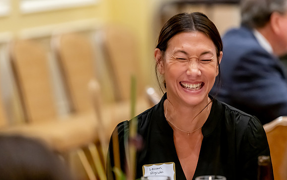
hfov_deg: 9.5
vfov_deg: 5.9
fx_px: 1729
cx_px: 144
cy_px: 64
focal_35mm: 221
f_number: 2.8
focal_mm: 170
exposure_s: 1/200
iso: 6400
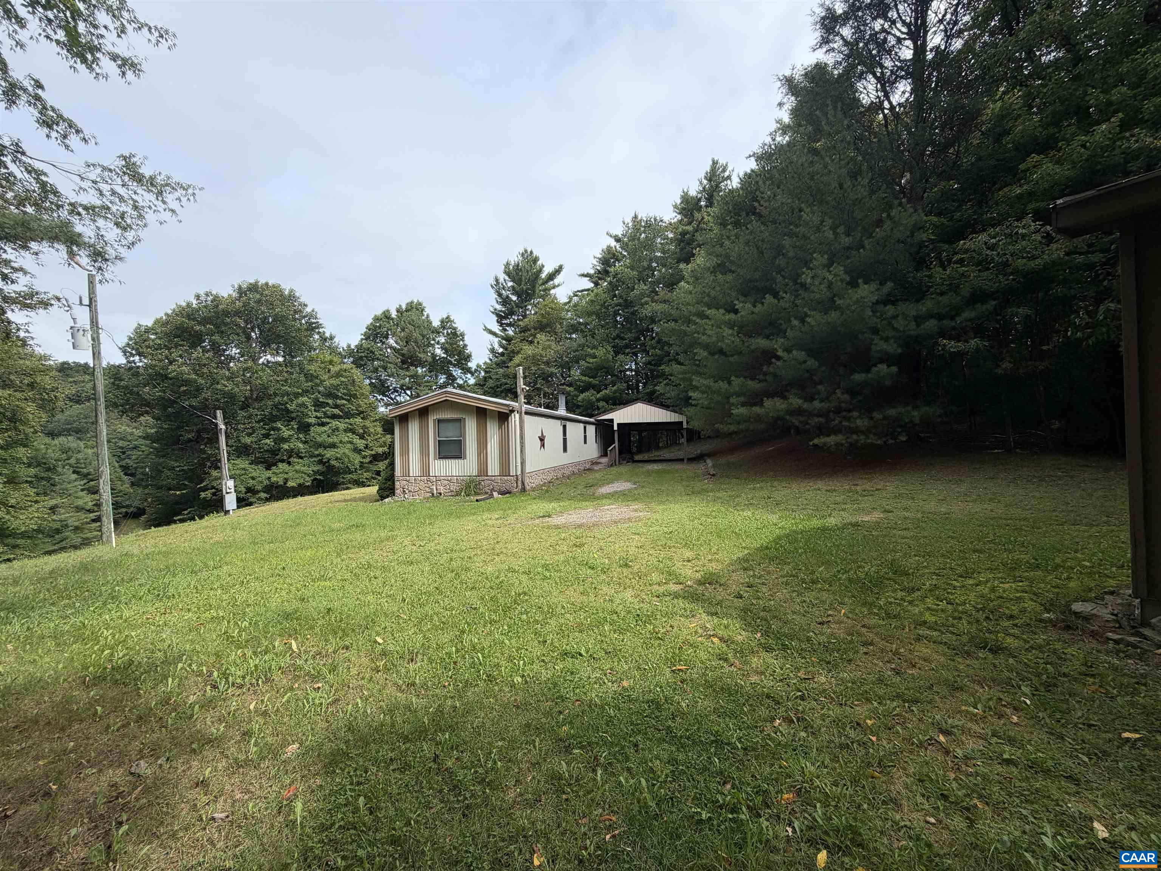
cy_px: 436
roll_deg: +2.1
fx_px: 470
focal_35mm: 14
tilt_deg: +0.0
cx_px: 580
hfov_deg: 102.1
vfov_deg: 85.7
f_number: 2.2
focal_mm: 2.22
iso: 25
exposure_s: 1/770
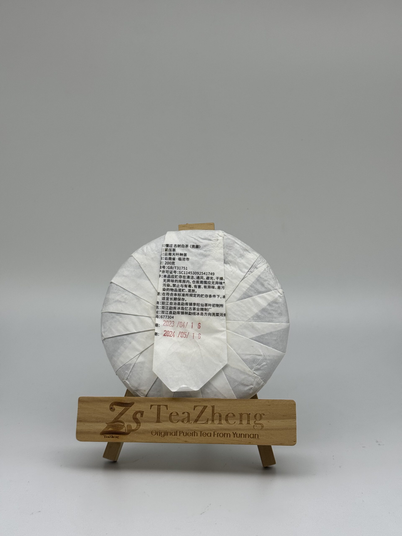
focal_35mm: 48
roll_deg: -0.3
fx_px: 743
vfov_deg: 39.7
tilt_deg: -9.3
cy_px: 268
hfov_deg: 30.3
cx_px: 201
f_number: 1.78
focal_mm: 6.76
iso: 64
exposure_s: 1/257
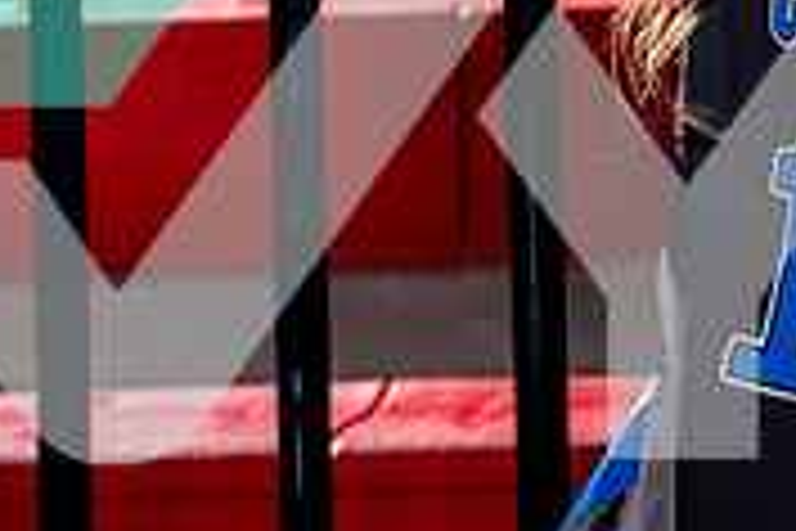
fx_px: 3051
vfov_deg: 9.6
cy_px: -322
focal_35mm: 138
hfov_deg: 14.5
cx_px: 886
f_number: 6.3
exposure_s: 1/250
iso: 320
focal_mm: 42
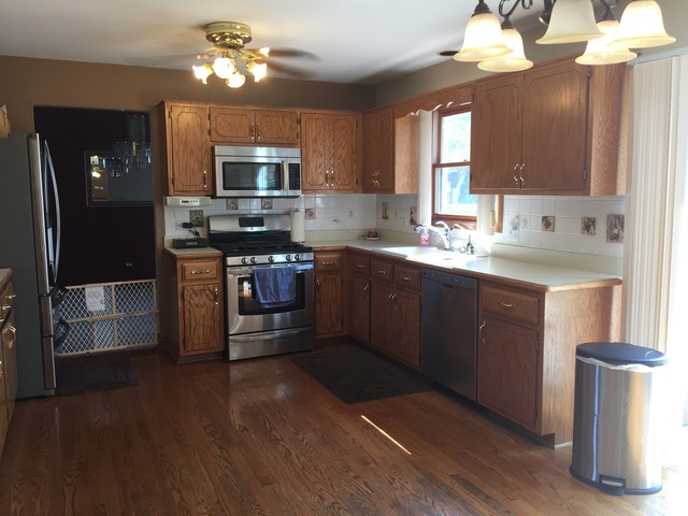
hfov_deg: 61.7
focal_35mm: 29
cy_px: 258
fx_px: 576
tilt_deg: -6.6
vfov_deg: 48.2
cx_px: 344
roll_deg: +0.8
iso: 32
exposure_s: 1/40
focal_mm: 4.15
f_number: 2.2
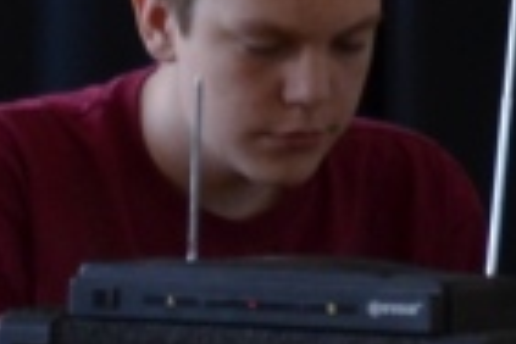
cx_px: 1727
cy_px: -428
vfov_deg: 1.4
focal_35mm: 976
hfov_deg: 2.1
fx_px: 13988
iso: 800
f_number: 5.6
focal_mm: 90
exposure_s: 1/50
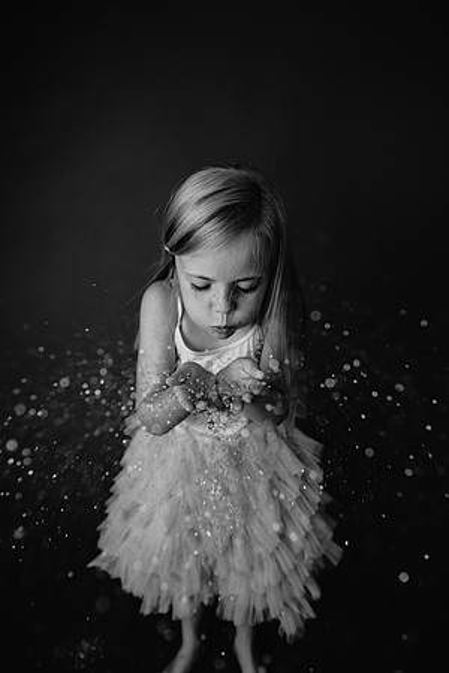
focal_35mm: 24
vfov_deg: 73.7
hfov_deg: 53.1
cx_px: 224
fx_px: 449
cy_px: 336
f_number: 2.8
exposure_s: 1/160
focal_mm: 24
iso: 100
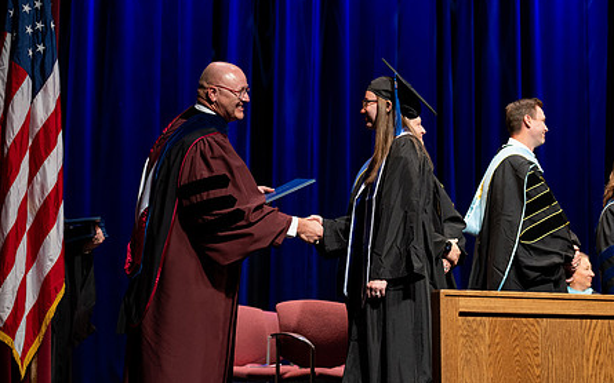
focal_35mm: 93
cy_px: 258
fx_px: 1556
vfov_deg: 14.0
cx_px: 352
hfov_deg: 22.3
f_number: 2.8
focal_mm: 70
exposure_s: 1/250
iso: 640
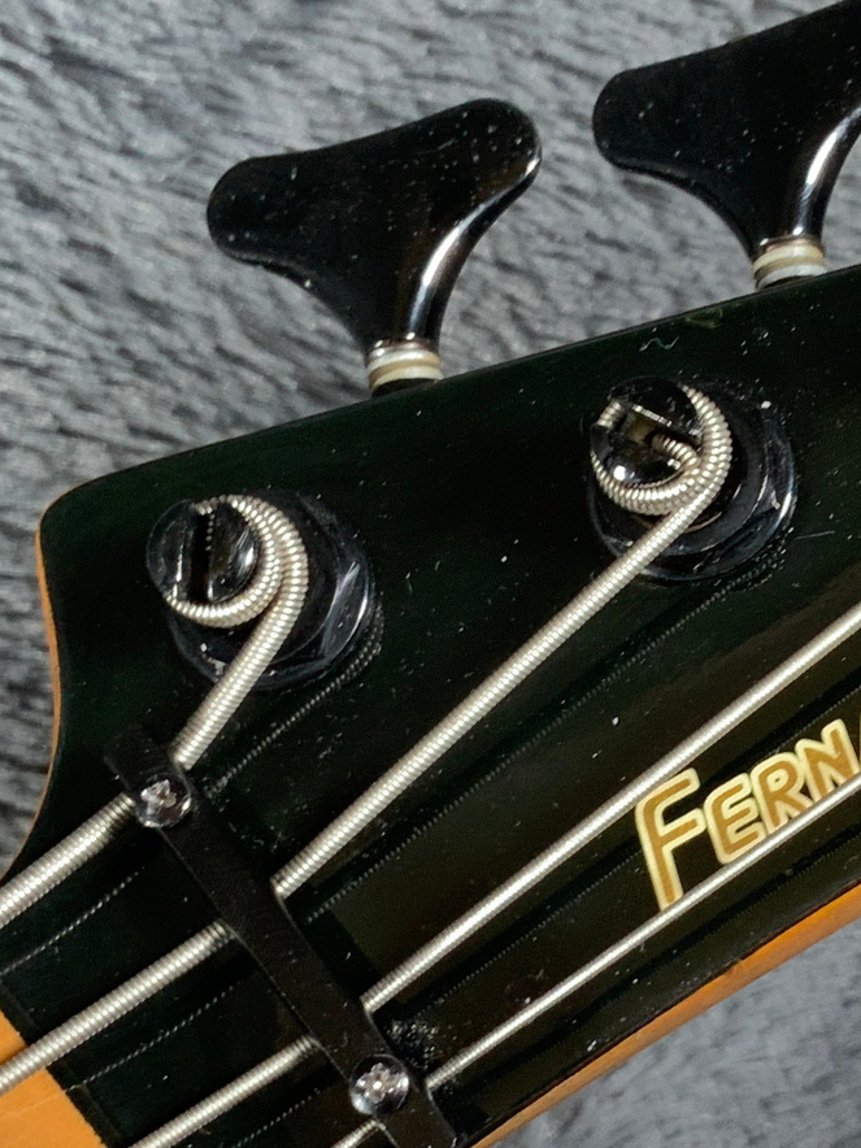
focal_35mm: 84
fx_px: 2786
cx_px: 903
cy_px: 656
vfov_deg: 23.3
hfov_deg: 17.1
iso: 80
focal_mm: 3
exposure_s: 1/52
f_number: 1.8
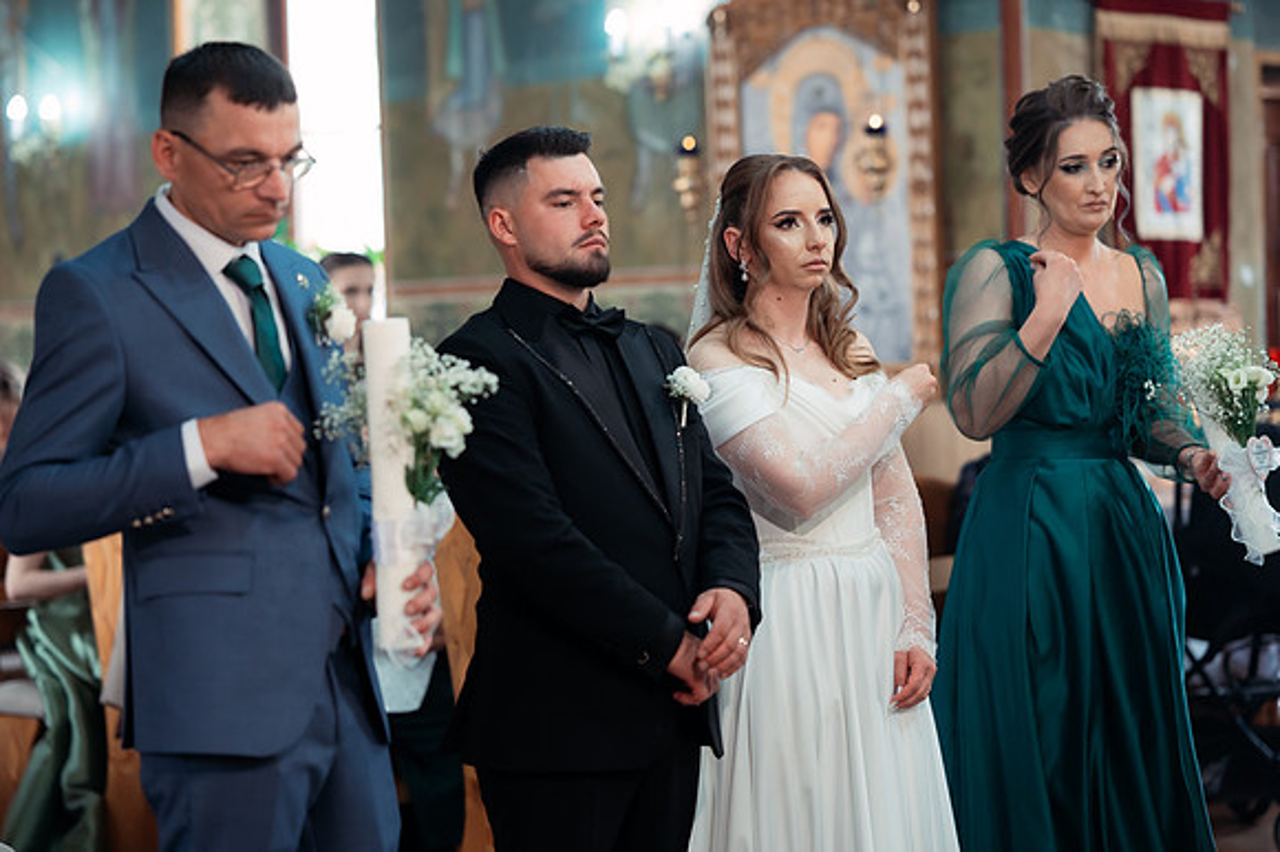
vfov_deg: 16.1
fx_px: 3020
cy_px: 426
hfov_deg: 23.9
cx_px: 640
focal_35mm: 85
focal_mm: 85
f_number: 2.2
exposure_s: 1/320
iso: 1600
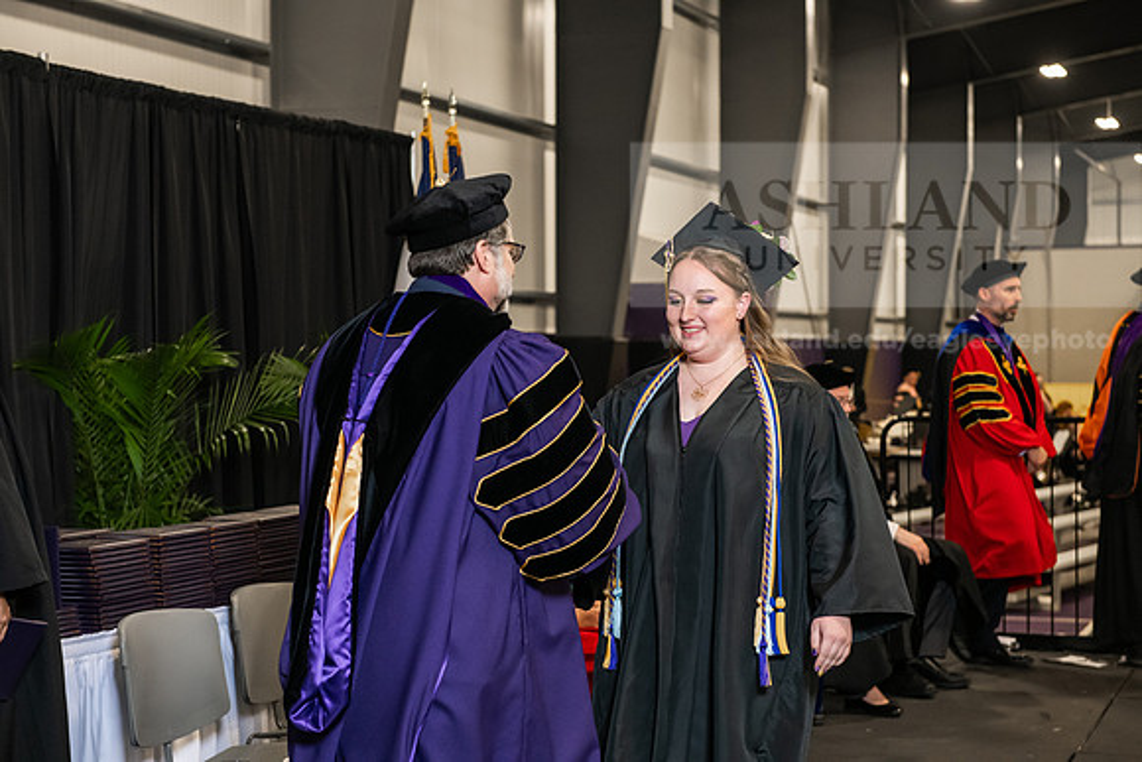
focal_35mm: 70
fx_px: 2221
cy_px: 381
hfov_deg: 28.8
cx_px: 571
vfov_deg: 19.5
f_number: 5
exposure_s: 1/200
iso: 2500
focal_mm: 70
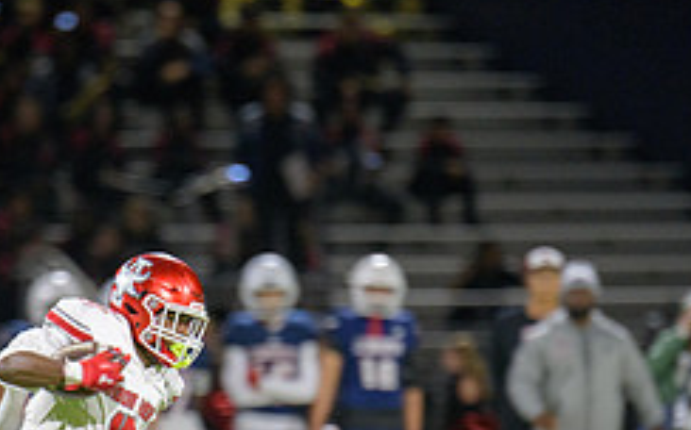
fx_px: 13678
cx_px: 235
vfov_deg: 1.8
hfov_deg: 2.9
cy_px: 482
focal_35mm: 727
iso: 1250
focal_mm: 300
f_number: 2.8
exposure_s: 1/250
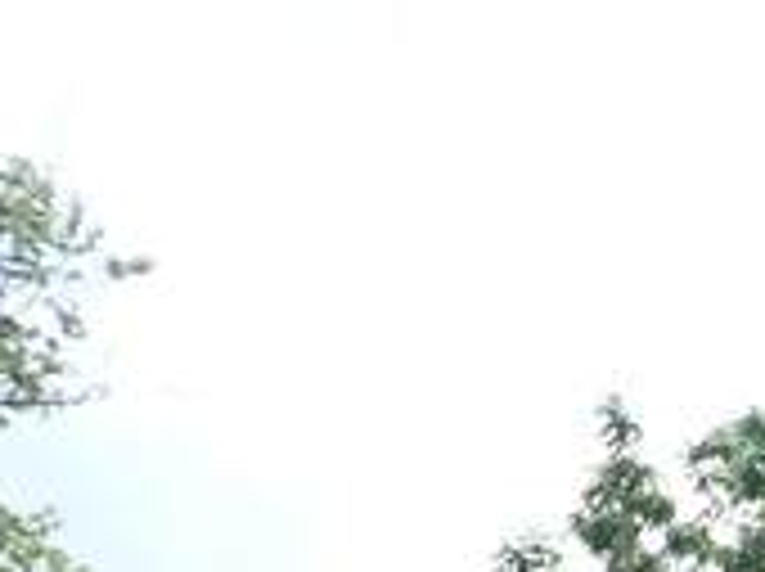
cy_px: 1126
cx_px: 1868
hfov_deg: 11.0
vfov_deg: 9.2
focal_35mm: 151
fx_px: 3332
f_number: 5.6
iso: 100
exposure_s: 1/200
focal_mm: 4.5
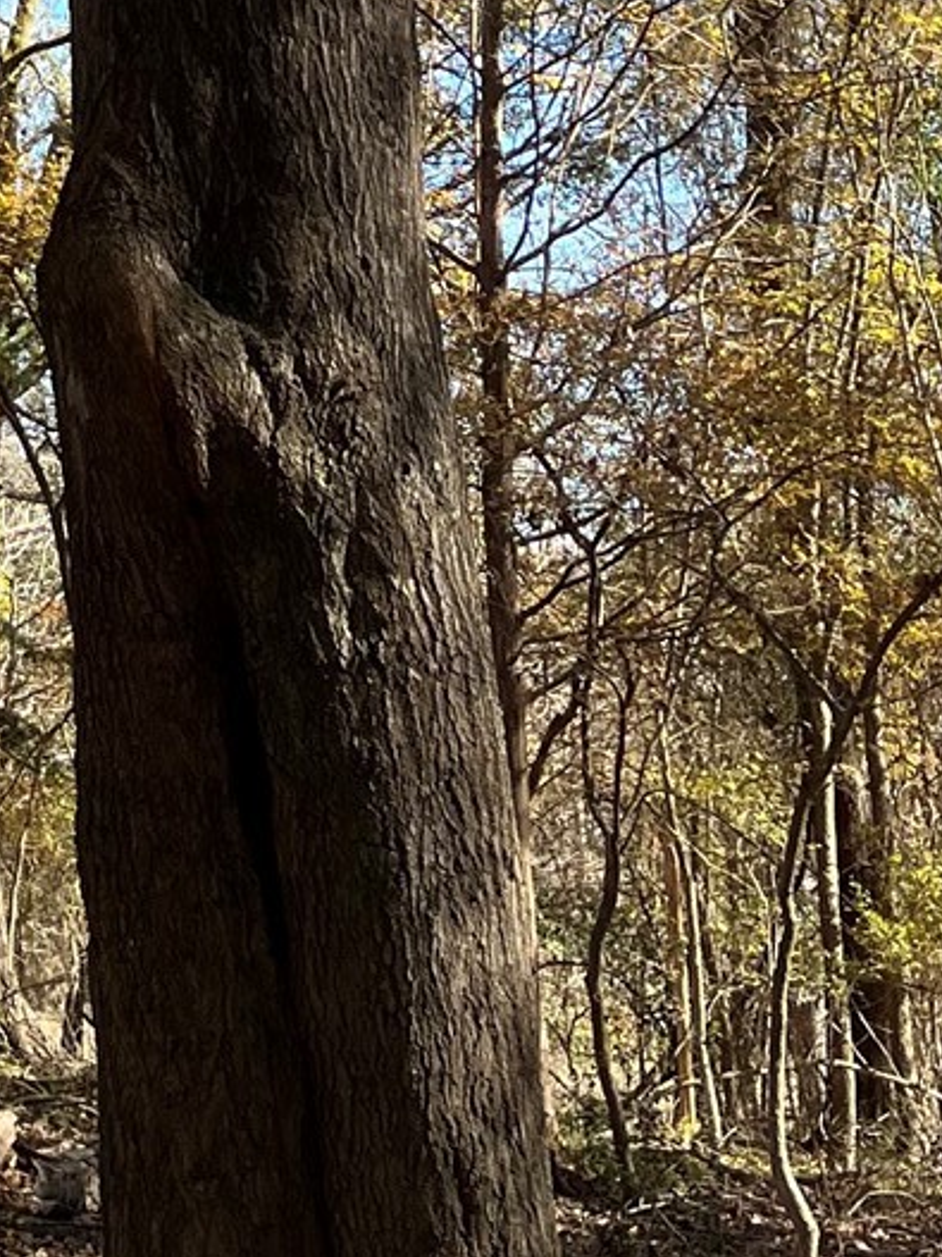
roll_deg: +0.7
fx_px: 3666
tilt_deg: +17.7
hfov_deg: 14.0
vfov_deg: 17.4
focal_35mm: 101
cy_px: -675
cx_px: -296
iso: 50
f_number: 1.6
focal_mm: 5.1
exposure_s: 1/583
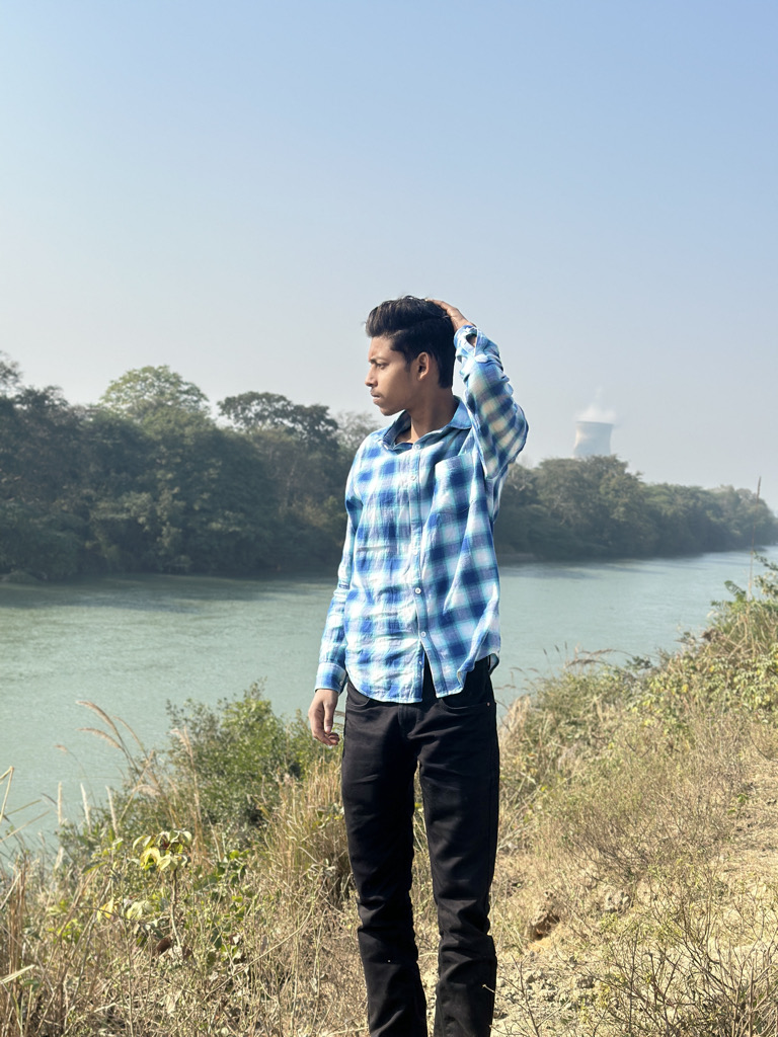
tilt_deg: -1.0
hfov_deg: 30.3
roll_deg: -5.3
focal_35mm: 48
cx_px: 389
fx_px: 1438
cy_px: 518
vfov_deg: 39.7
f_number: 1.78
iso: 80
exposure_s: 1/3367
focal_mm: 6.86
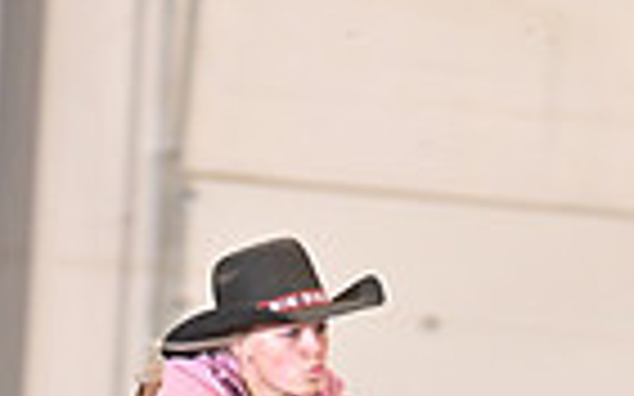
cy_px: 848
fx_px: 14474
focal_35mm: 838
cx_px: 67
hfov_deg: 2.5
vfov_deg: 1.6
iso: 2000
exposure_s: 1/250
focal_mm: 200
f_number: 3.5
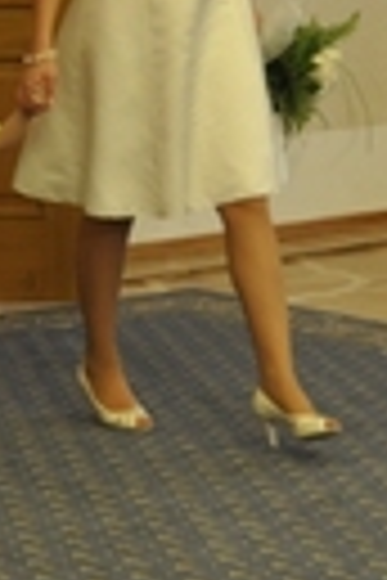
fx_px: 2531
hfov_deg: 8.6
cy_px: 74
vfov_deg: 13.0
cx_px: -94
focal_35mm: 157
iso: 800
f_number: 4.5
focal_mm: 30
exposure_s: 1/60
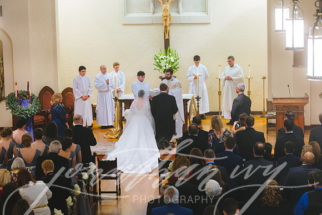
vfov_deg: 13.7
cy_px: 108
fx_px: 894
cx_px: 161
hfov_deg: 20.4
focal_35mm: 100
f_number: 2.8
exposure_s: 1/200
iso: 3200
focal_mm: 100
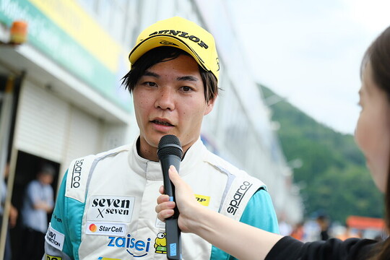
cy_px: 130
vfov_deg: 16.7
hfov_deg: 24.8
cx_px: 195
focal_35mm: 82
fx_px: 888
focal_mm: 54.7
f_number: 2.8
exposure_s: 1/950
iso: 200
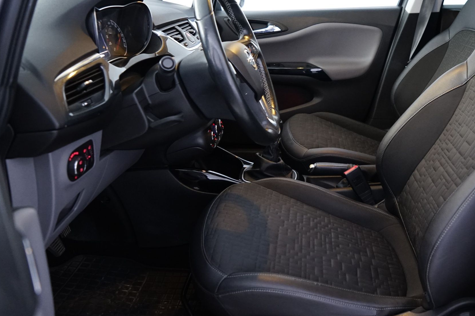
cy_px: 105
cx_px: 325
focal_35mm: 36
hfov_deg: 51.9
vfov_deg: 36.5
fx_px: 475
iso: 2000
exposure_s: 1/10
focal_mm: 24
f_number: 4.5
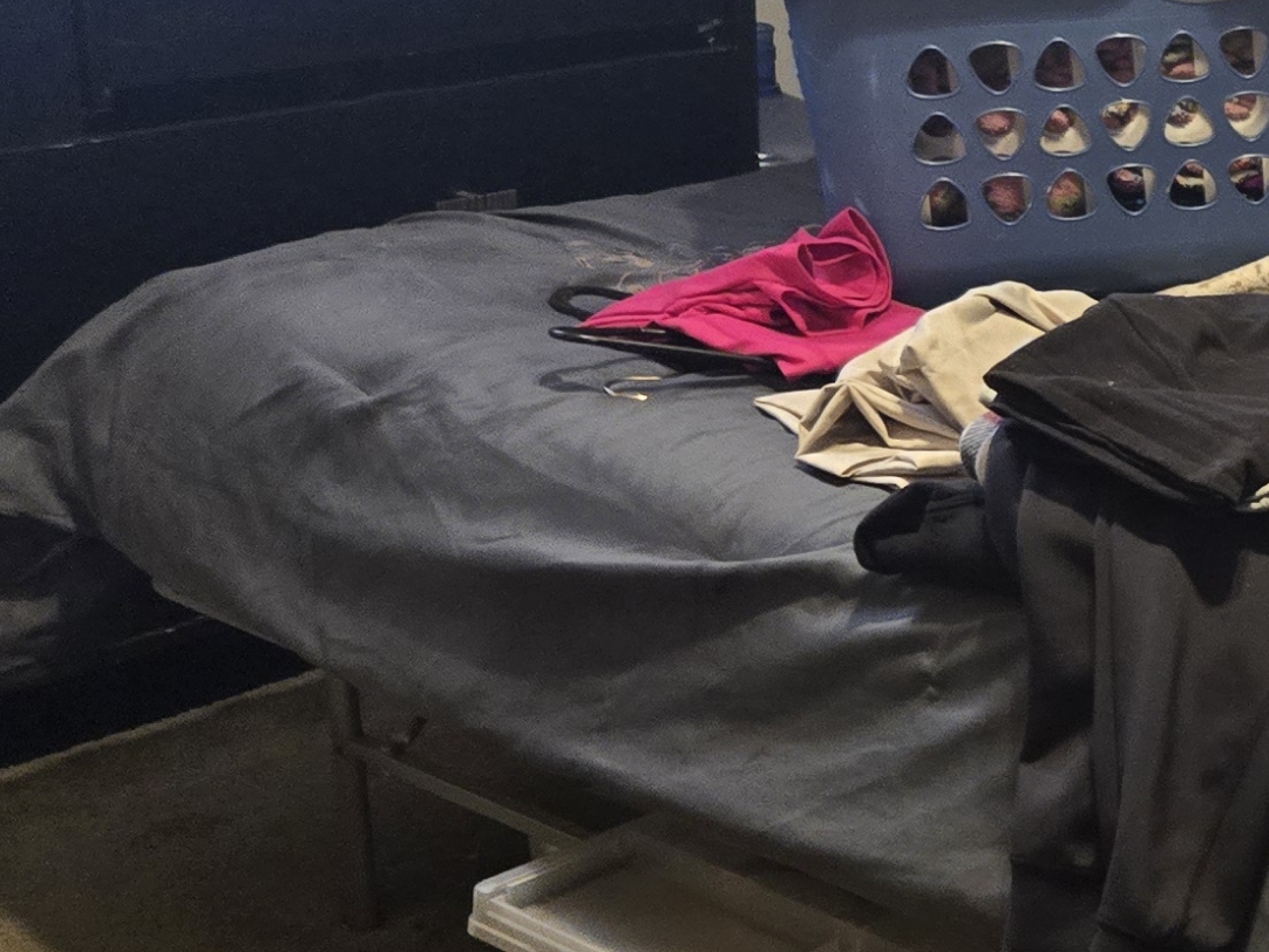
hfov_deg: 20.0
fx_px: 3117
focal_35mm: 85
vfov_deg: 17.3
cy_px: 247
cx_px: 1884
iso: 640
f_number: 1.8
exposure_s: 1/60
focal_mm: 5.4
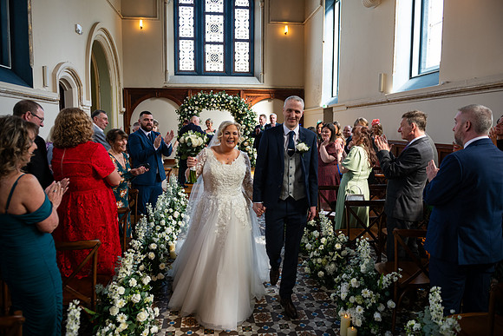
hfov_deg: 73.7
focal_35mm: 24
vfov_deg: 53.2
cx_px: 252
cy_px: 168
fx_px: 335
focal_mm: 24
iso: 500
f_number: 3.5
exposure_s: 1/160
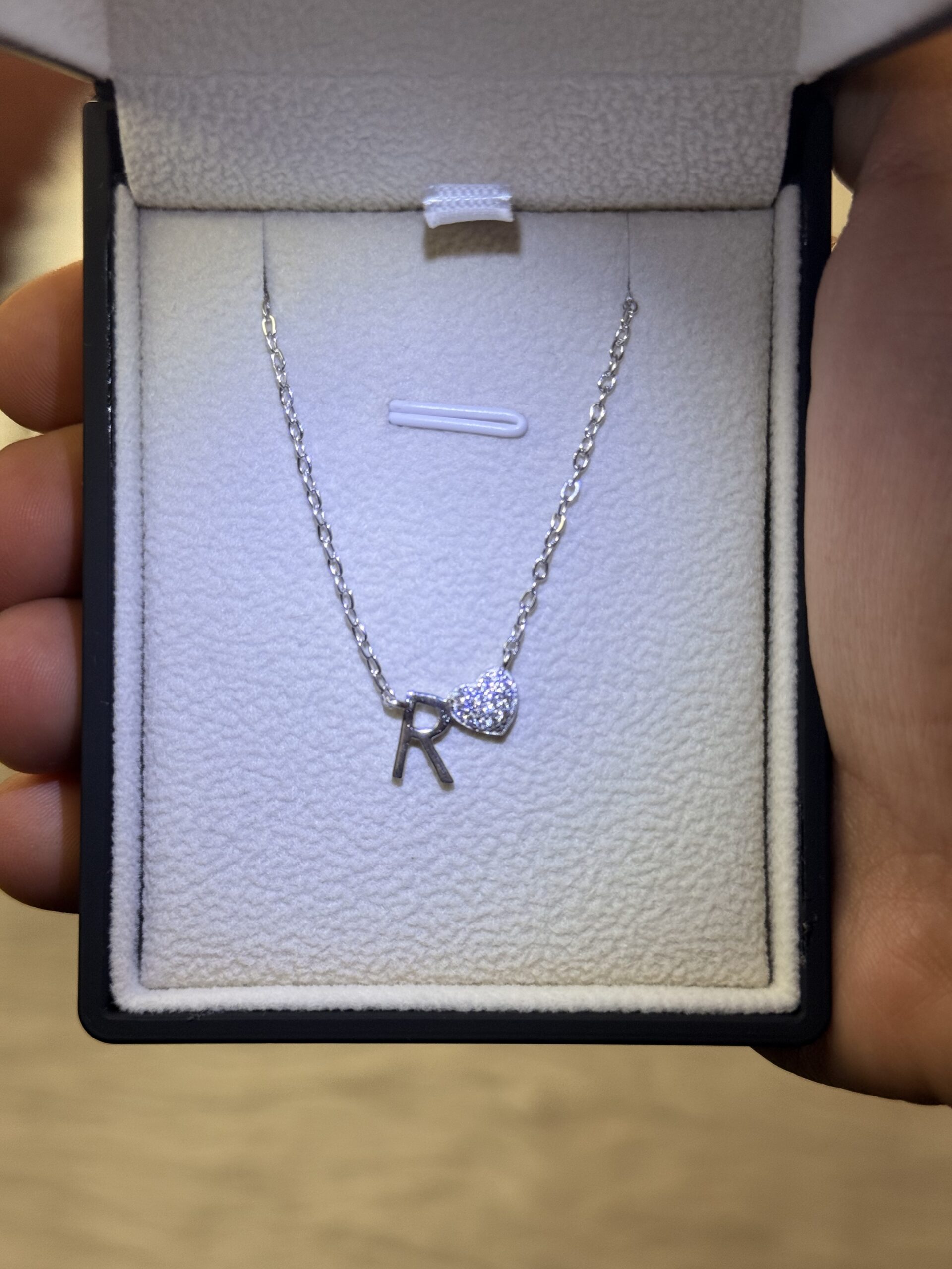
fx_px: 1760
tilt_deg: -47.9
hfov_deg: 30.3
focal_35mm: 48
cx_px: 476
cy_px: 634
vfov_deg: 39.7
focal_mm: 6.76
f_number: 1.78
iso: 50
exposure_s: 1/100
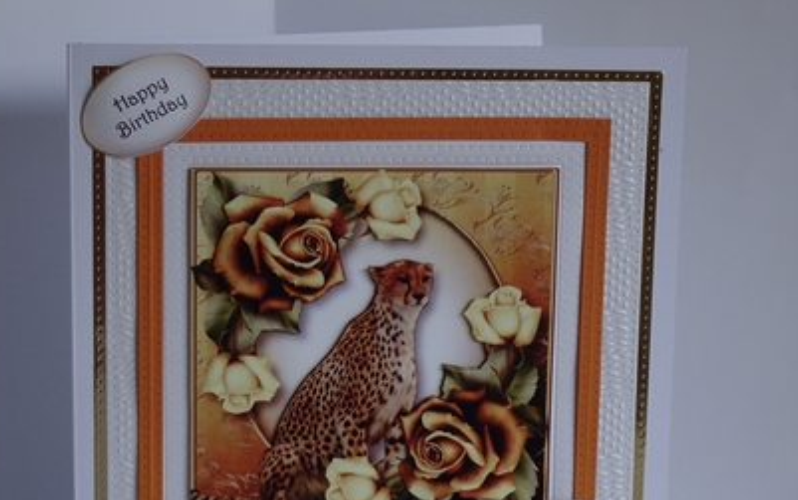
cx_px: 358
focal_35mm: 95
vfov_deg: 13.8
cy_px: 330
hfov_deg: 21.8
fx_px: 2067
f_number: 5
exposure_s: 1/250
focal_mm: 13.69
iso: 400
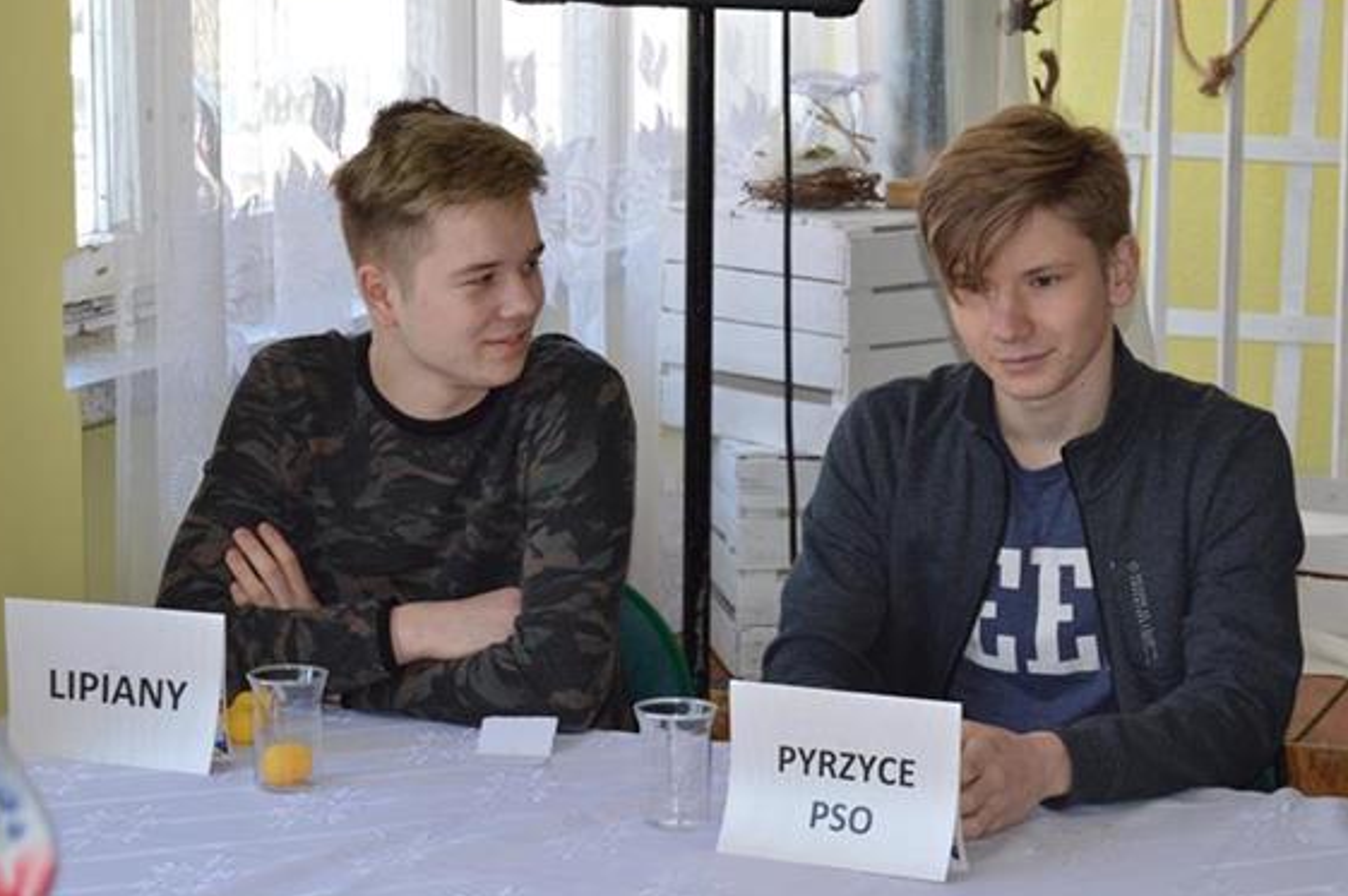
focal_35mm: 96
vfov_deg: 14.3
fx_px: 3576
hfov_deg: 21.3
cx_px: 747
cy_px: 459
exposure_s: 1/80
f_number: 5.6
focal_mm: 55
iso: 400
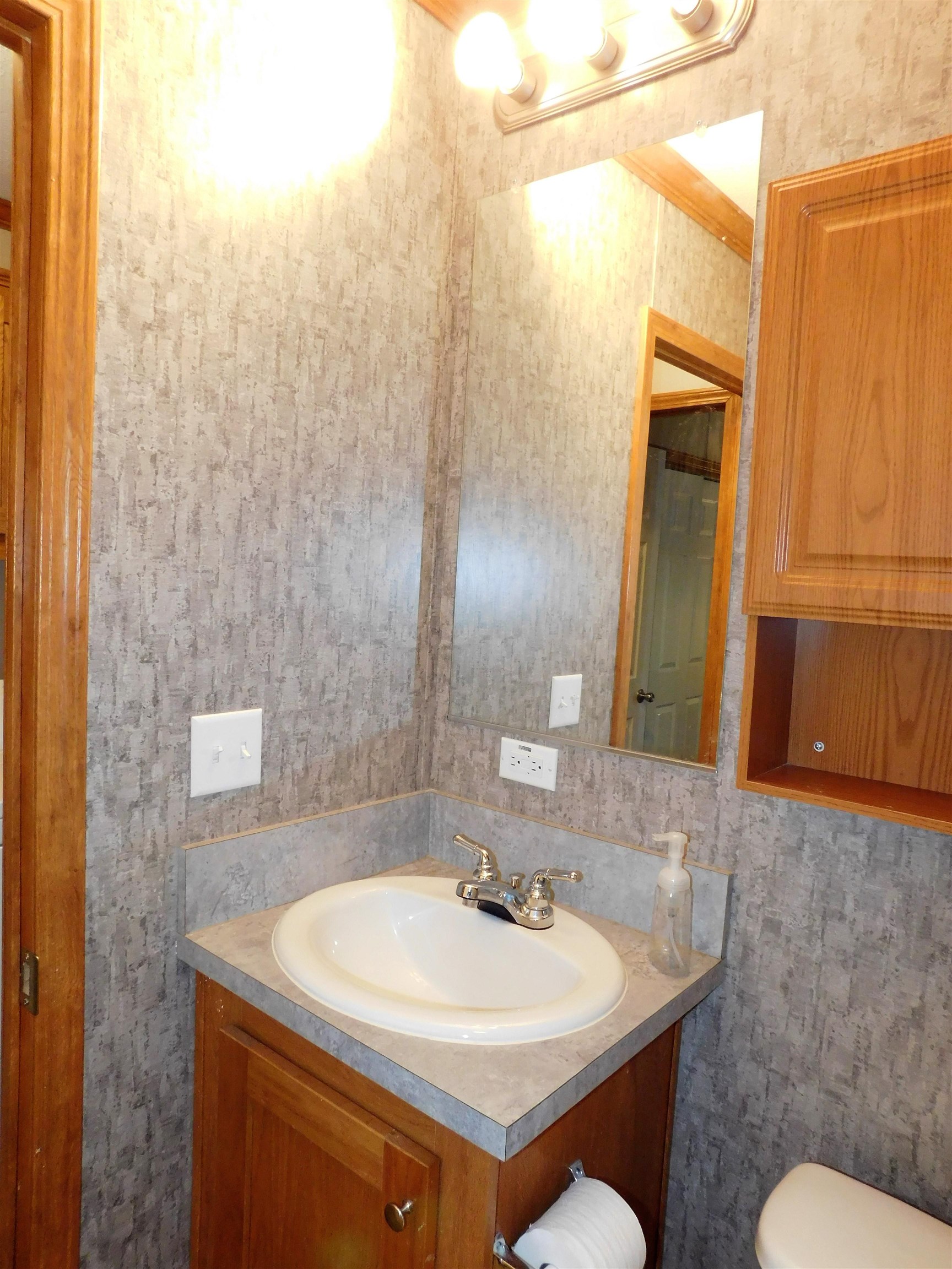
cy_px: 634
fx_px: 843
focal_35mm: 23
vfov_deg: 73.9
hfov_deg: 58.9
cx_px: 476
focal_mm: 4
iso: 360
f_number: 3
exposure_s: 1/30
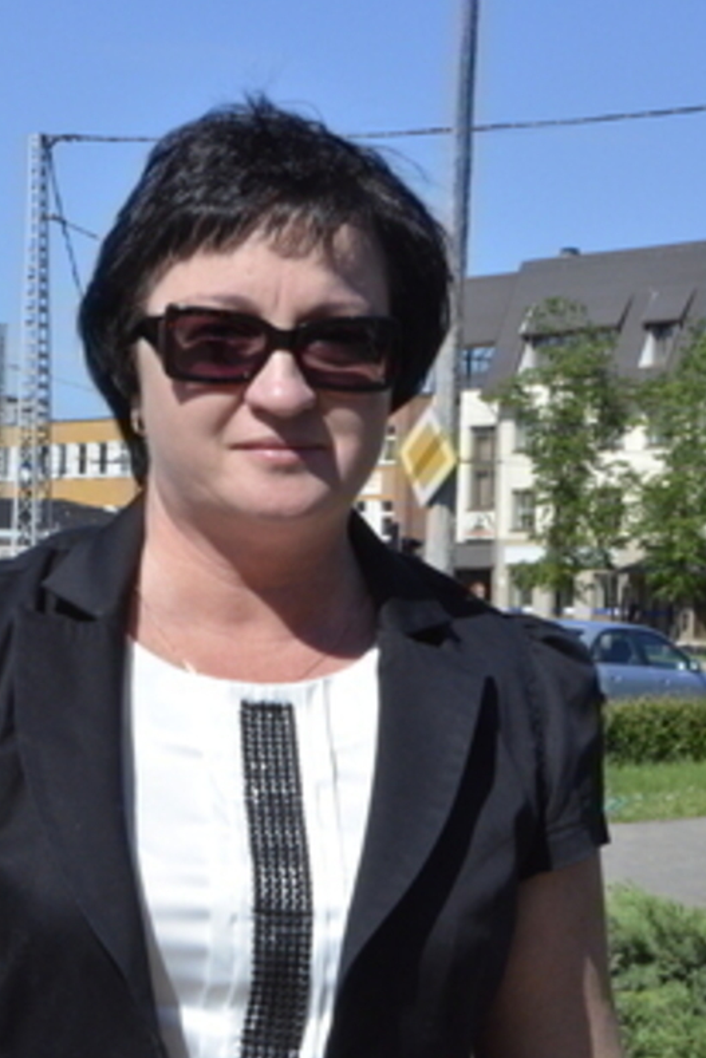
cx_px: 145
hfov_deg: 14.0
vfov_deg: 21.0
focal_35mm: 97
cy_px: 520
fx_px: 2852
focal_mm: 40
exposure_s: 1/320
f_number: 29
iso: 1250
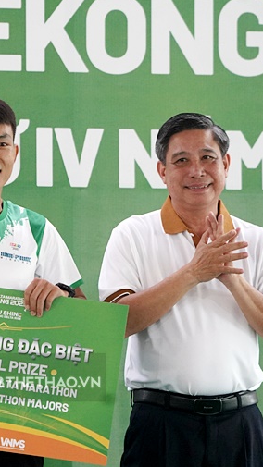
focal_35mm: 467
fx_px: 5791
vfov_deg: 4.6
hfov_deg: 2.6
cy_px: 229
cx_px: 27
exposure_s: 1/500
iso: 6400
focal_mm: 250
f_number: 5.6
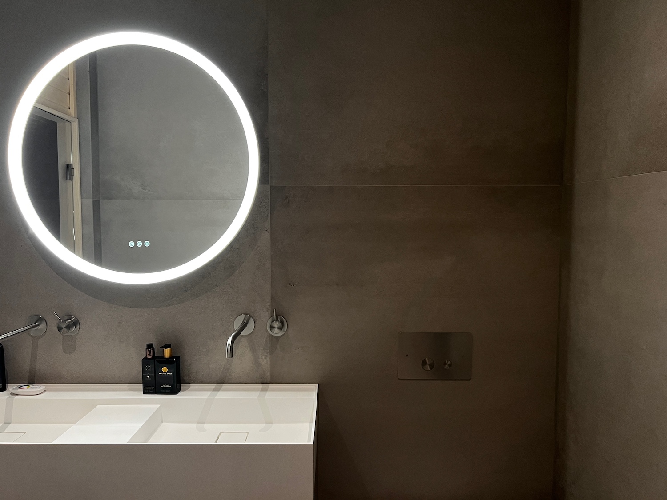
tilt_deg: -5.4
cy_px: 250
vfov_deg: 53.1
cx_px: 334
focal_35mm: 26
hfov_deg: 67.3
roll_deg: -0.4
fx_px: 501
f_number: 1.5
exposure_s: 1/50
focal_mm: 5.7
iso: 100
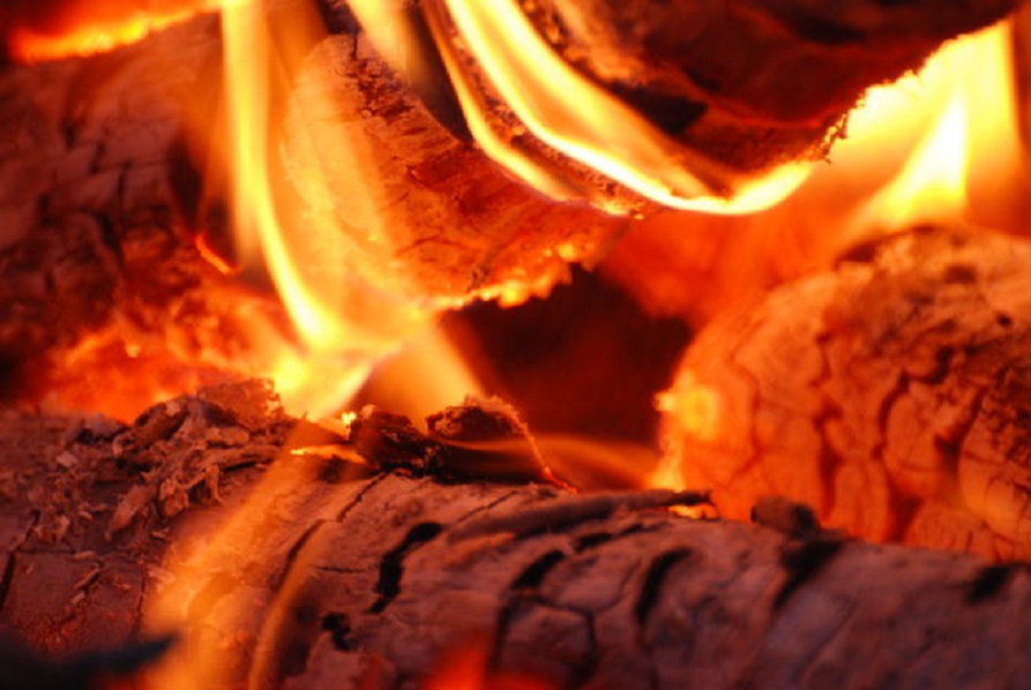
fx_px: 12904
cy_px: 345
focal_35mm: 450
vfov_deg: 3.1
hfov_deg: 4.6
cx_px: 516
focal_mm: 300
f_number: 5.6
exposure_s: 1/40
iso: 400
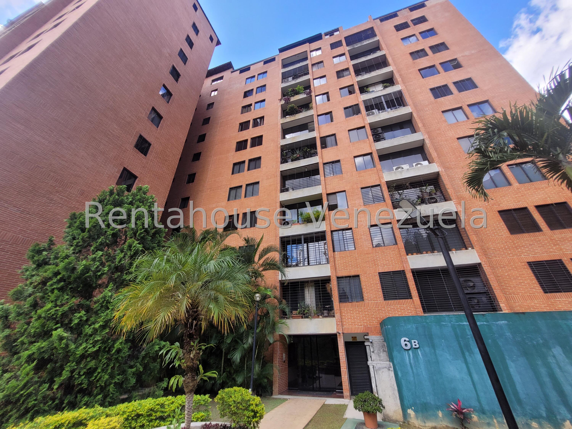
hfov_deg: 106.2
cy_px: 214
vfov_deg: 89.9
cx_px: 286
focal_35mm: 13
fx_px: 215
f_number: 2.2
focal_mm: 1.74
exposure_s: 1/334
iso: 40
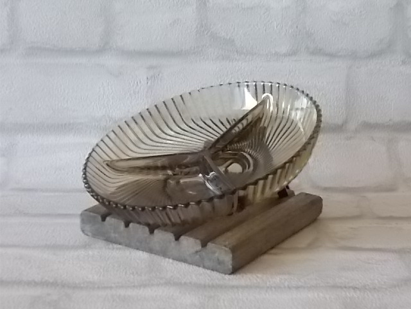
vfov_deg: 22.3
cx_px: 206
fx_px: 784
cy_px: 154
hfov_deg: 29.4
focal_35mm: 66
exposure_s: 1/60
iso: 800
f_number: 5.3
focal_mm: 11.8
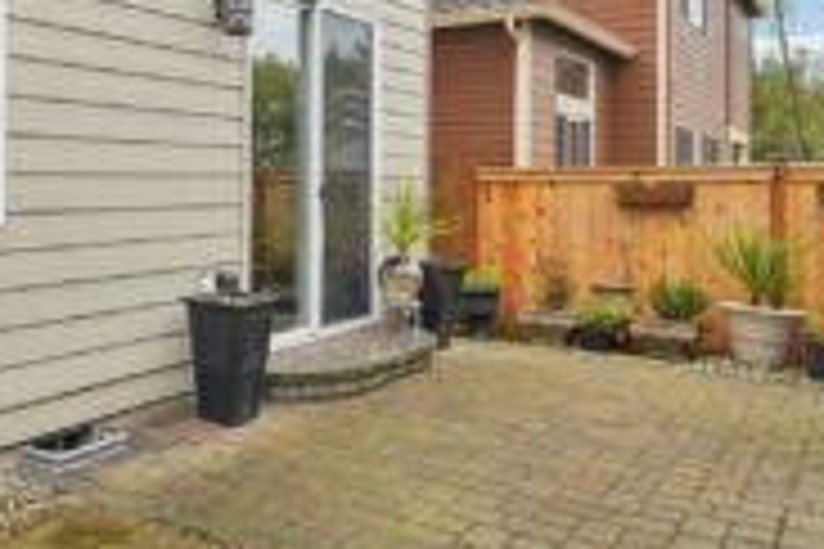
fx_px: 801
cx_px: 207
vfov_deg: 37.5
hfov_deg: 52.1
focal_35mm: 35
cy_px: 191
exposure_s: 1/500
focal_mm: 16
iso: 1600
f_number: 8
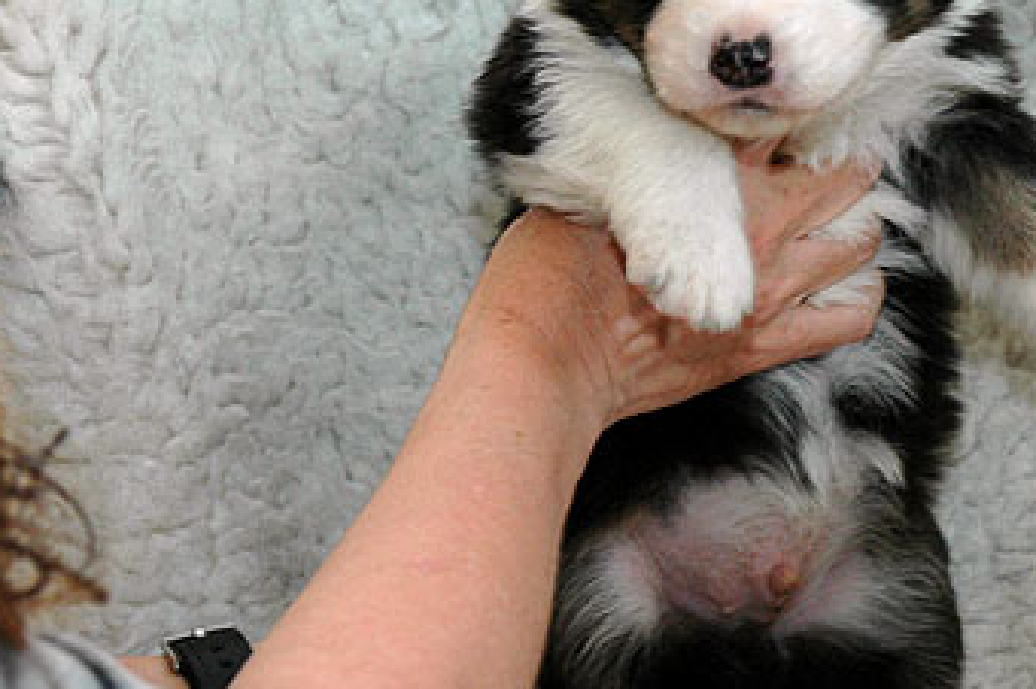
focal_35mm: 119
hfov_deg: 17.1
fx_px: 3419
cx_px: 820
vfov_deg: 11.5
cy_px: 285
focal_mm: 45
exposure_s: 1/60
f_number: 5
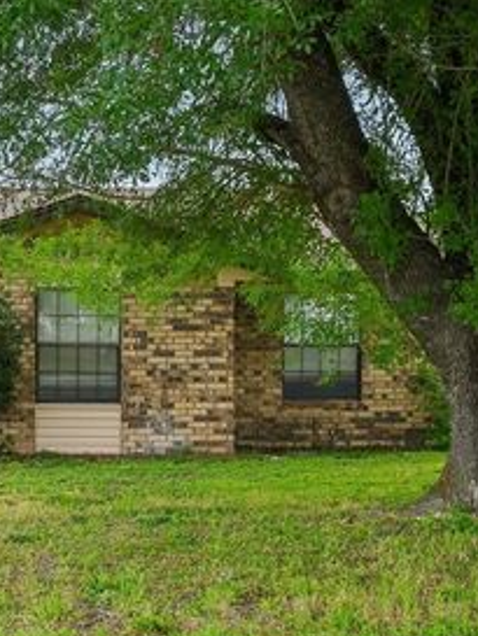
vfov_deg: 33.2
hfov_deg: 24.5
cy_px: 346
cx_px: 47
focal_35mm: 58
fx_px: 1067
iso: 400
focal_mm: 22
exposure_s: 1/500
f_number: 8
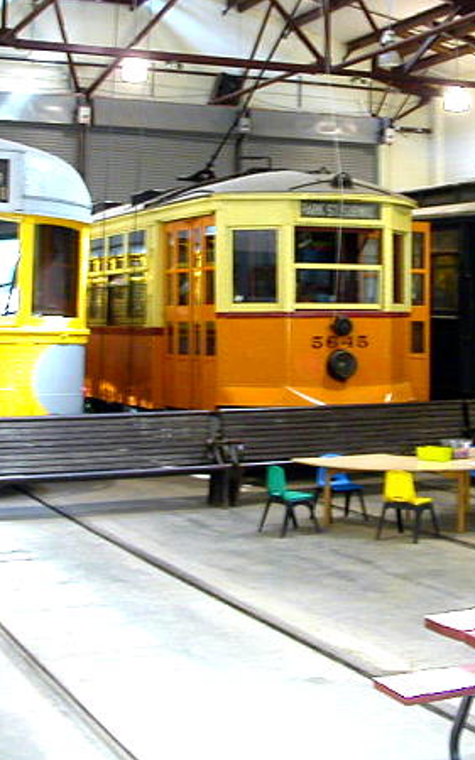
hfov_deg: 21.1
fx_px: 1264
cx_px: 360
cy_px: 318
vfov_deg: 33.4
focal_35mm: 61
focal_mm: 5.6
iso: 100
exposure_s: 1/11.9
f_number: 2.7
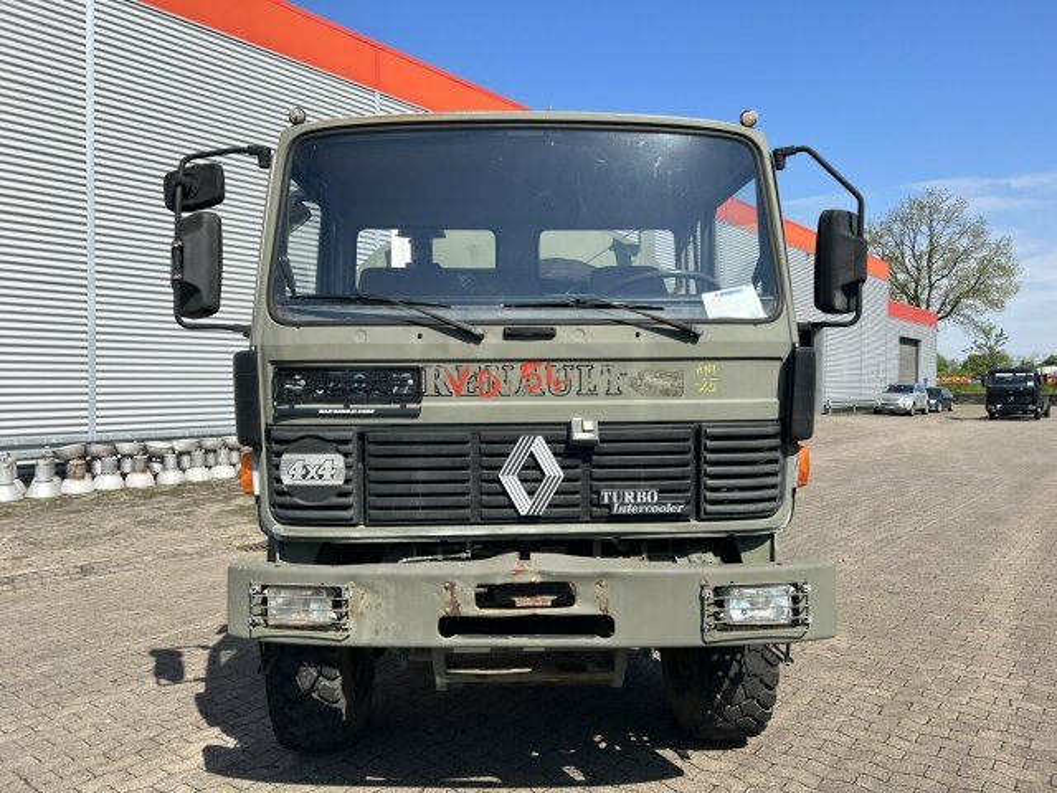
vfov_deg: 53.1
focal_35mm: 26
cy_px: 396
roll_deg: -0.2
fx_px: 794
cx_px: 528
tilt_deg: -1.1
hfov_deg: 67.3
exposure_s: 1/3704
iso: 50
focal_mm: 5.7
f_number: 1.5
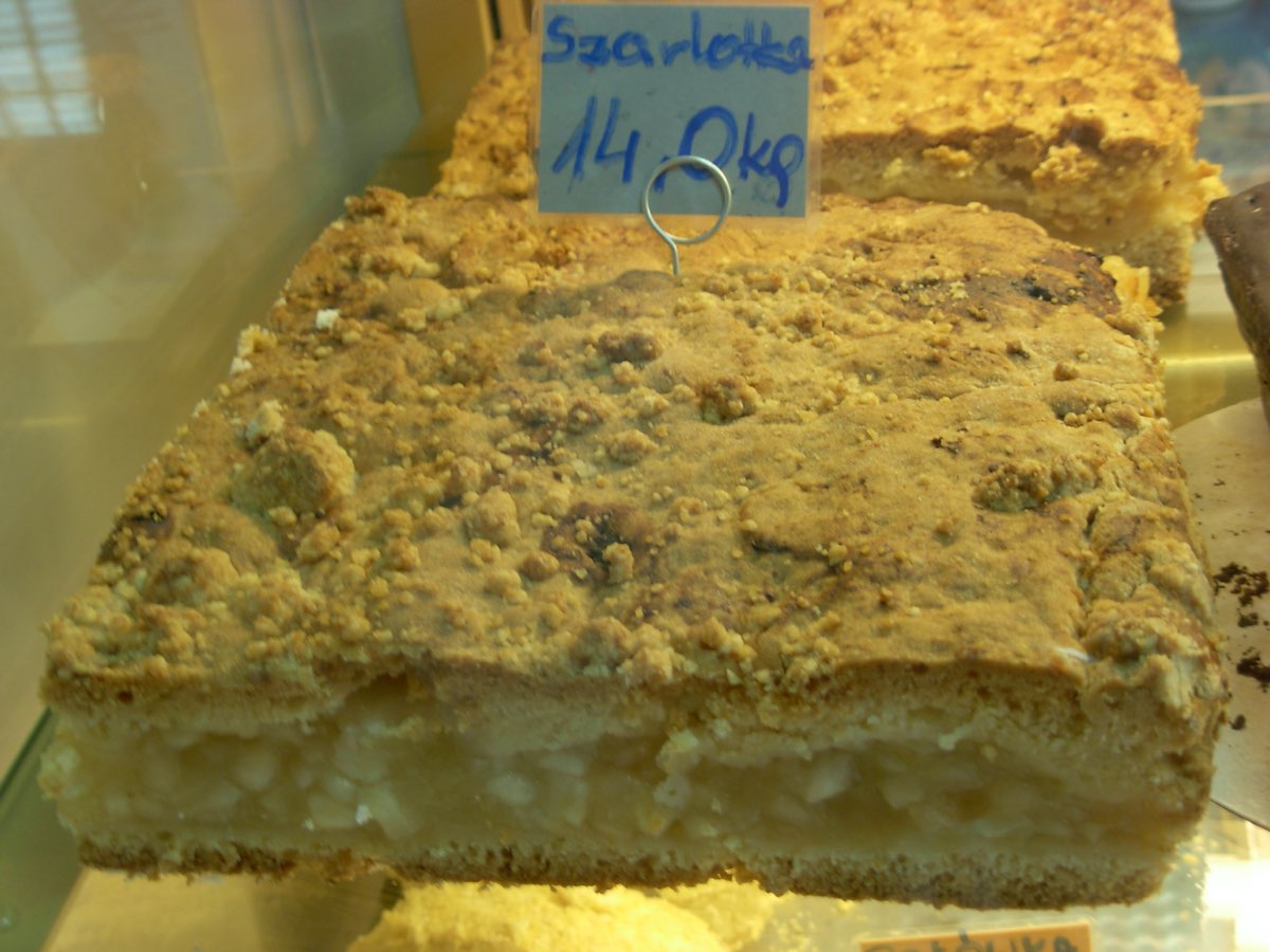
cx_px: 635
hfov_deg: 30.3
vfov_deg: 22.9
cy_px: 476
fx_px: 2348
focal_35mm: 64
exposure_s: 1/7.7
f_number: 3.4
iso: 79
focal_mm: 10.5
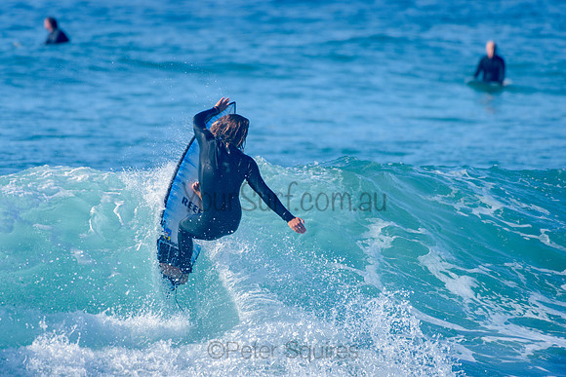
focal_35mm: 613
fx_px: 9636
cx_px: 219
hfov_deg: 3.4
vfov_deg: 2.2
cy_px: 178
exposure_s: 1/2000
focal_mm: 500
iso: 250
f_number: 5.6
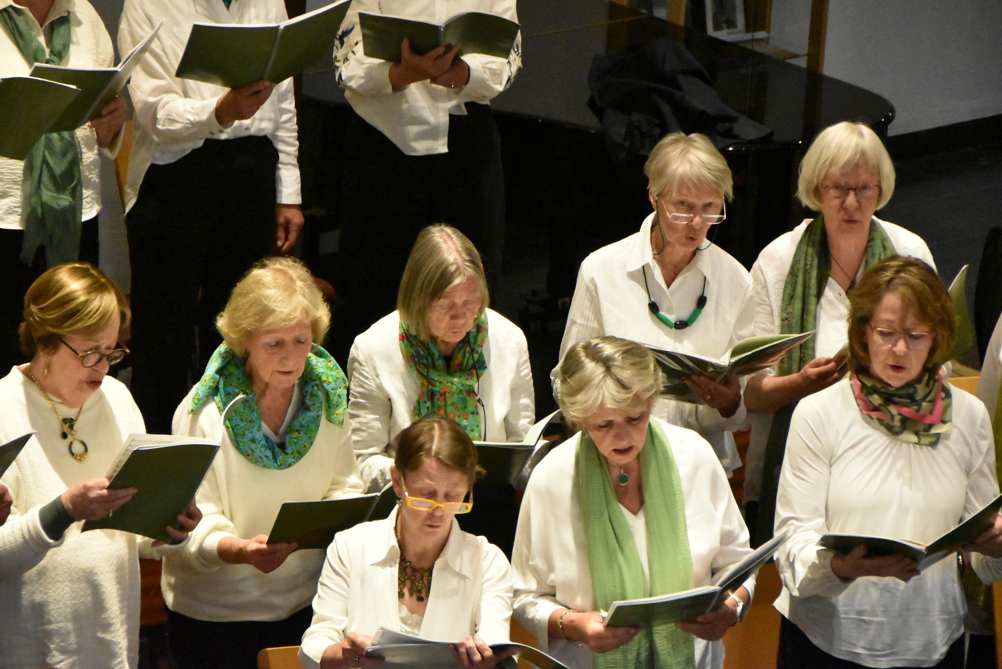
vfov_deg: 7.6
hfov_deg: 11.4
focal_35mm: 180
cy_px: 334
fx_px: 5011
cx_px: 501
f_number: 5.3
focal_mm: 120
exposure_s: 1/160
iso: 12800
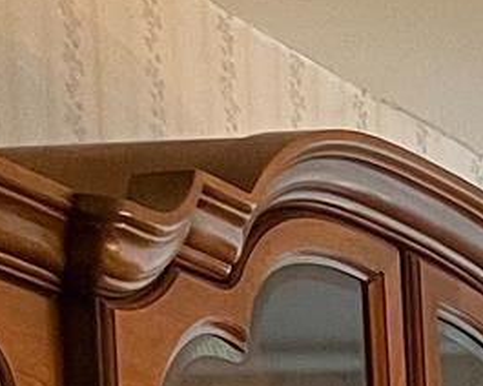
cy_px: 1387
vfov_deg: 6.7
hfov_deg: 7.4
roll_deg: +0.9
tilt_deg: -6.7
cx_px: 1857
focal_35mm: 196
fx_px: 2802
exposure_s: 1/60
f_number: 1.6
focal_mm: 5.1
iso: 125
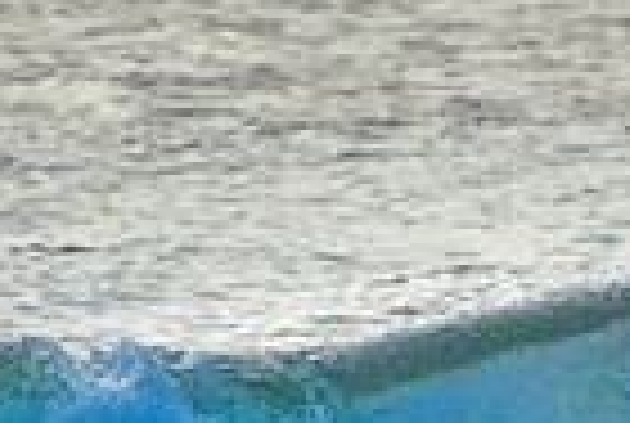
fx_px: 39862
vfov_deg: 0.6
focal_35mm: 2273
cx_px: 758
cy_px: 657
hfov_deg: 0.9
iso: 800
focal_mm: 400
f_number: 5.6
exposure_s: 1/2000
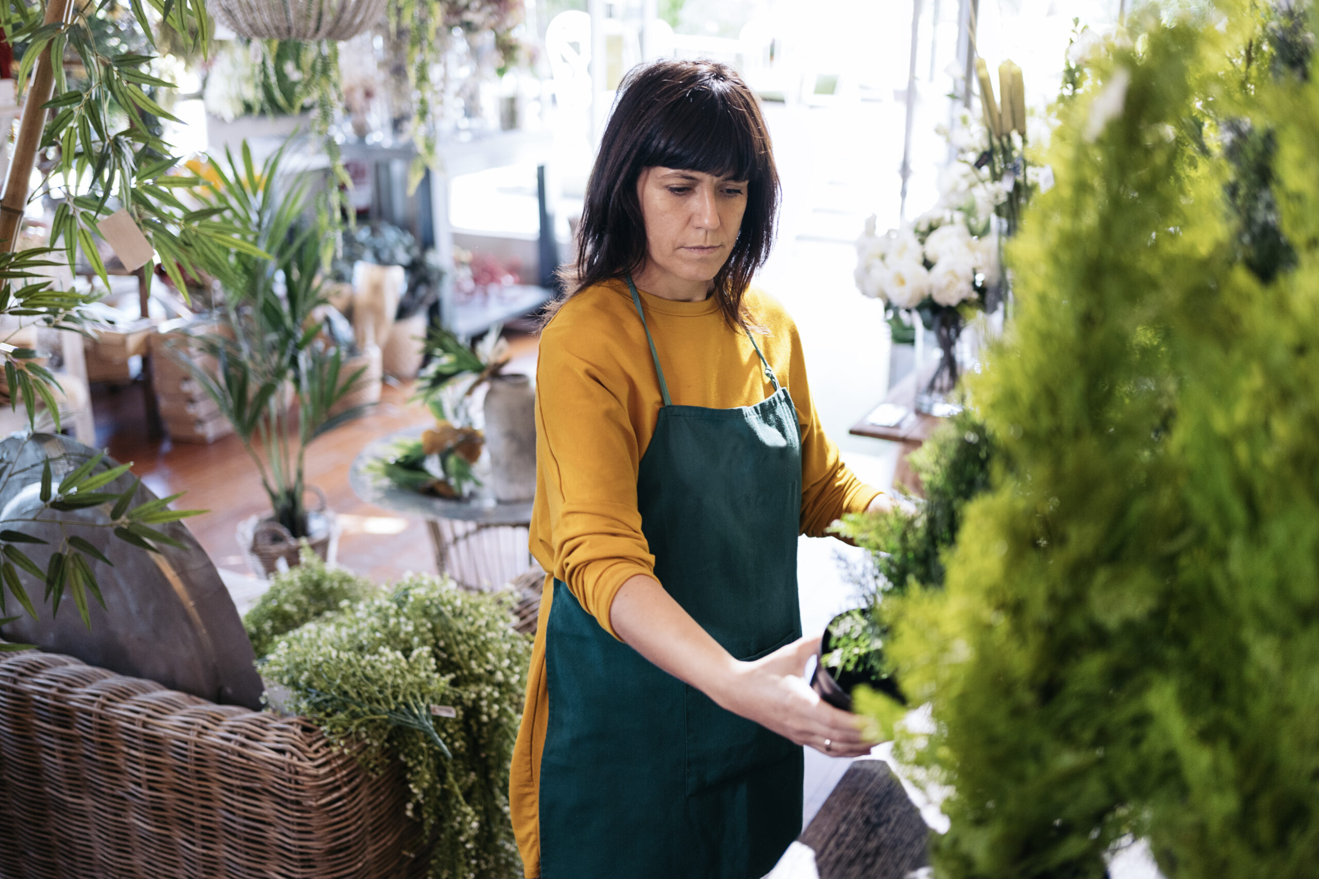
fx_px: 1282
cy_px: 440
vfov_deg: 37.9
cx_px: 660
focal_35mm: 35
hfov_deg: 54.4
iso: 800
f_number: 1.8
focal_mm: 35
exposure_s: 1/160
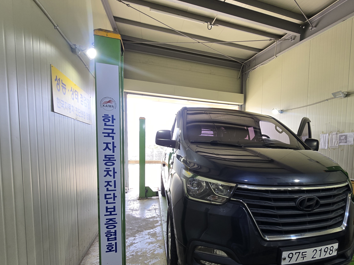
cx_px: 229
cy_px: 163
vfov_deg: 70.6
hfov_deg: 85.4
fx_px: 184
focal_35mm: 18
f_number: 2.2
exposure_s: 1/120
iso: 64
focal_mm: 2.2
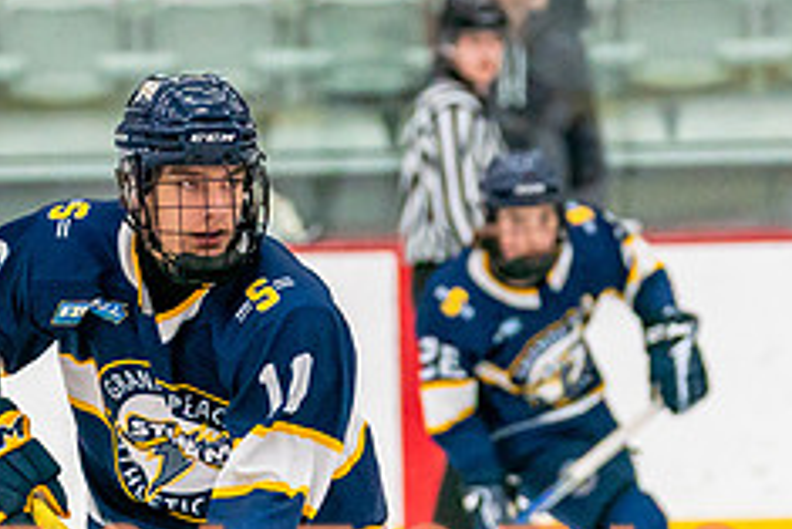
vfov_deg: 3.3
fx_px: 9069
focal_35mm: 412
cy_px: 686
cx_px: 378
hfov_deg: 5.0
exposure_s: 1/1250
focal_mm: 121
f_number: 2.8
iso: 3200
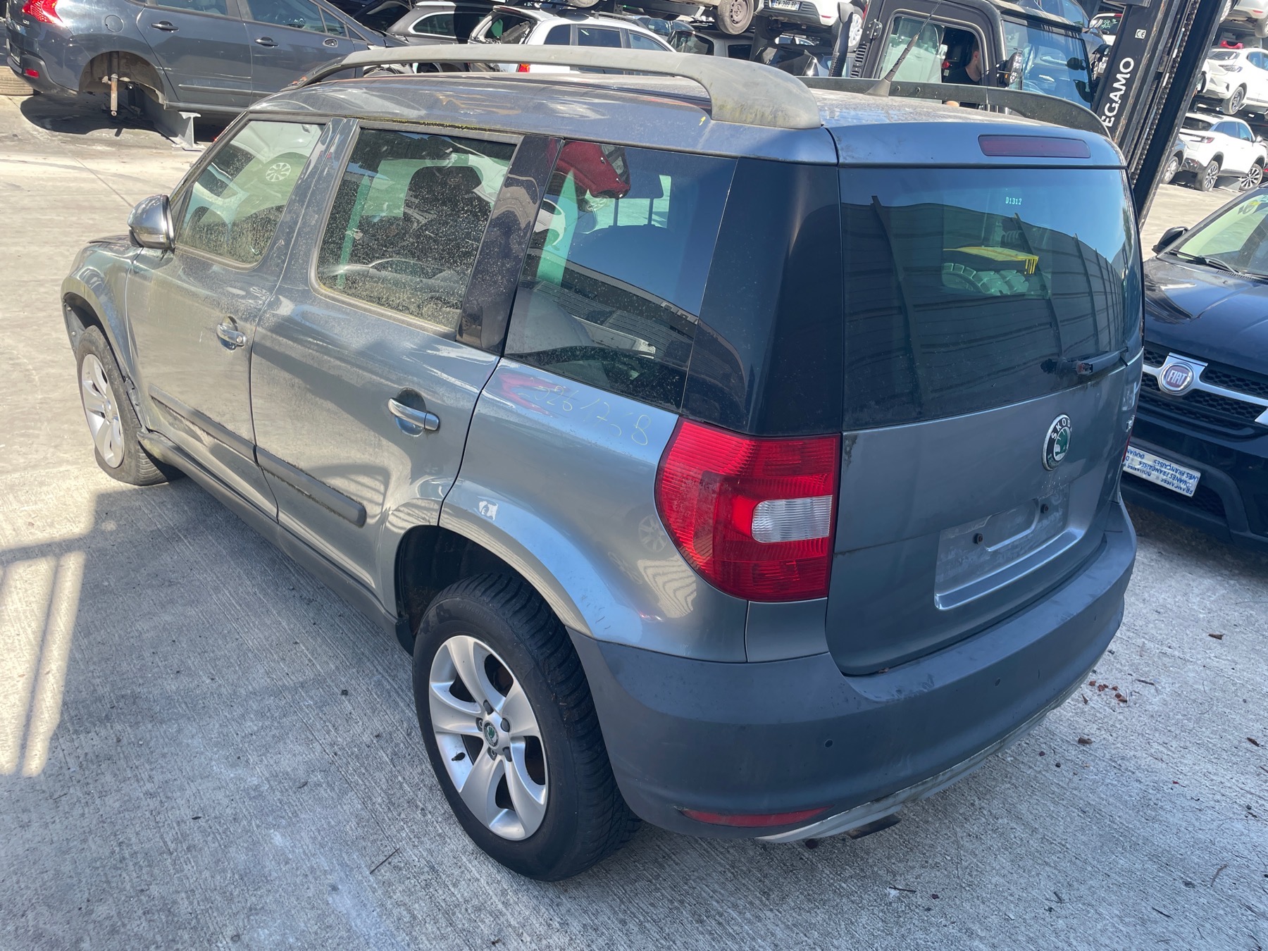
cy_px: 476
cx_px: 634
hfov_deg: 67.3
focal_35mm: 26
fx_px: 952
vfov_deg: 53.1
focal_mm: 4.2
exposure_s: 1/567
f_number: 1.6
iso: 32
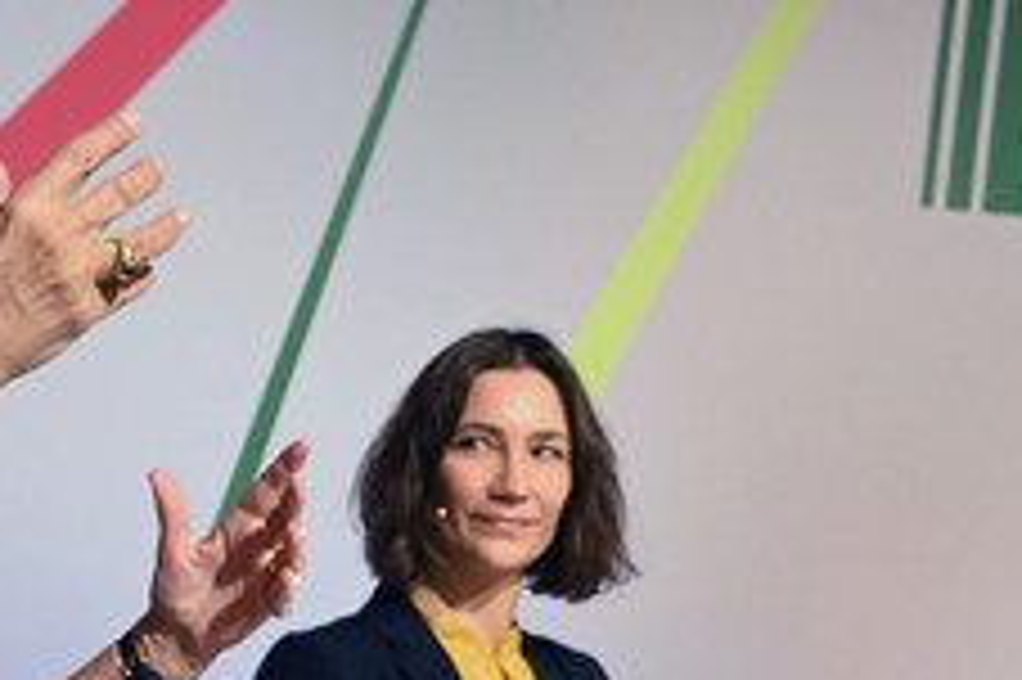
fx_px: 3659
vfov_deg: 10.6
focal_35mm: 129
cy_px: 603
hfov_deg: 15.7
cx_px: 74
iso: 8000
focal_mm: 65
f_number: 6.3
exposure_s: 1/400
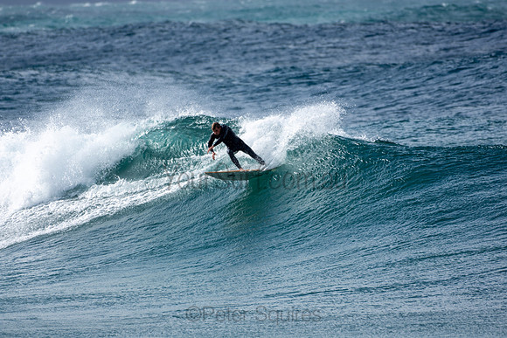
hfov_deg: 2.7
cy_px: 169
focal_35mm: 750
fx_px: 10564
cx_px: 254
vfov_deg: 1.8
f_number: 5.6
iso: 110
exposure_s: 1/800
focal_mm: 500
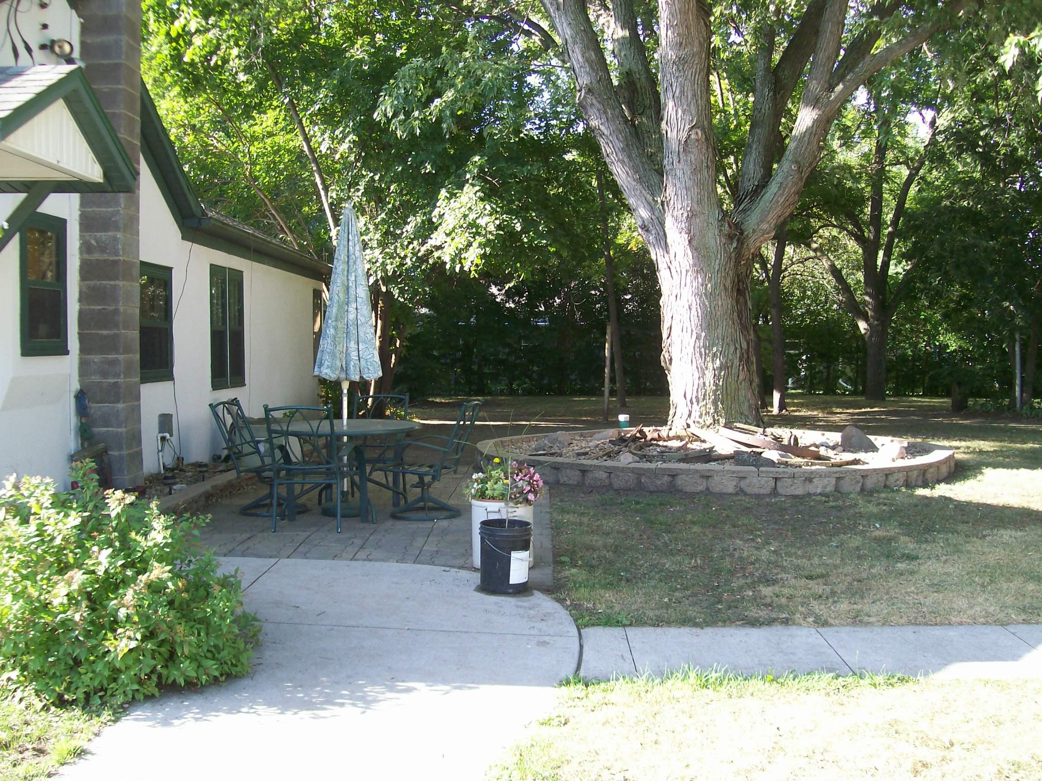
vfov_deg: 39.7
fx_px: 1084
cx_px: 521
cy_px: 390
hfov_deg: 51.4
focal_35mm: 36
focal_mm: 6
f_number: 2.7
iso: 80
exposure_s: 1/158
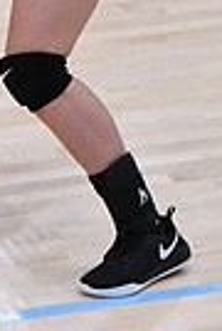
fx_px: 7279
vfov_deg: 2.6
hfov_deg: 1.7
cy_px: -371
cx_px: -65
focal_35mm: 791
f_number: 3.2
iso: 6400
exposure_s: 1/1250
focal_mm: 122
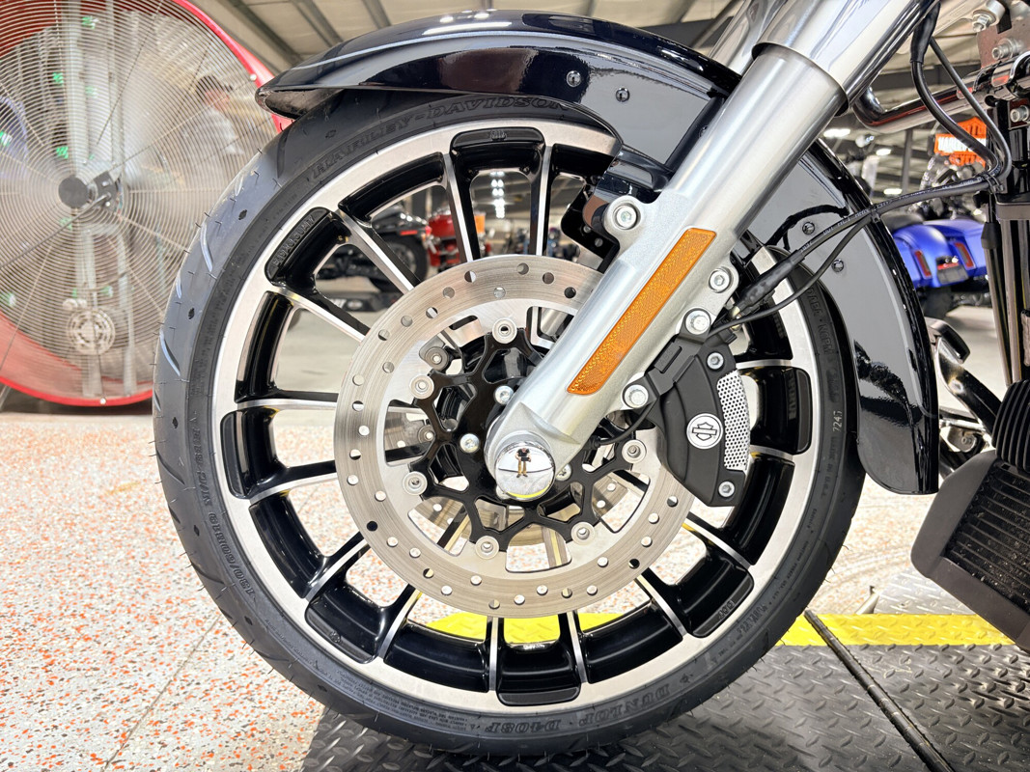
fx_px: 774
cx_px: 515
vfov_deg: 53.1
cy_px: 386
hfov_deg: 67.3
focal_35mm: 26
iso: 80
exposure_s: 1/60
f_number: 1.6
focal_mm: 5.96
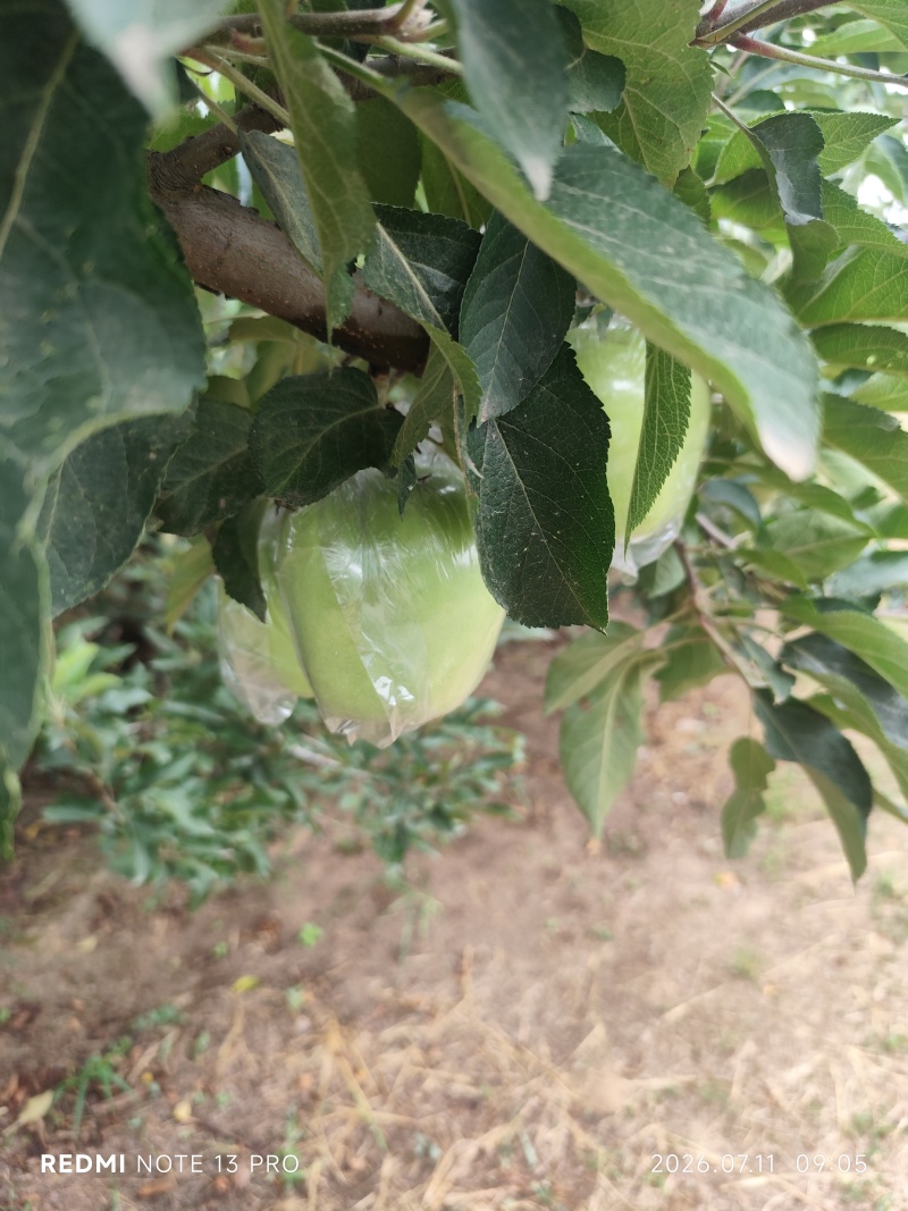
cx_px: 454
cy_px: 606
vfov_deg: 73.9
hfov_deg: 58.9
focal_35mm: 23
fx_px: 805
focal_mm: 6.14
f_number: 1.65
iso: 80
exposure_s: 1/100
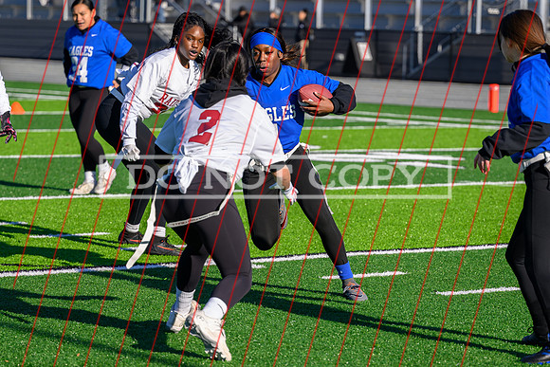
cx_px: 285
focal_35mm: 161
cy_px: 289
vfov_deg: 8.5
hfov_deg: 12.8
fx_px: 2460
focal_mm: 86
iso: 72
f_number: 2.8
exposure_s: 1/1000
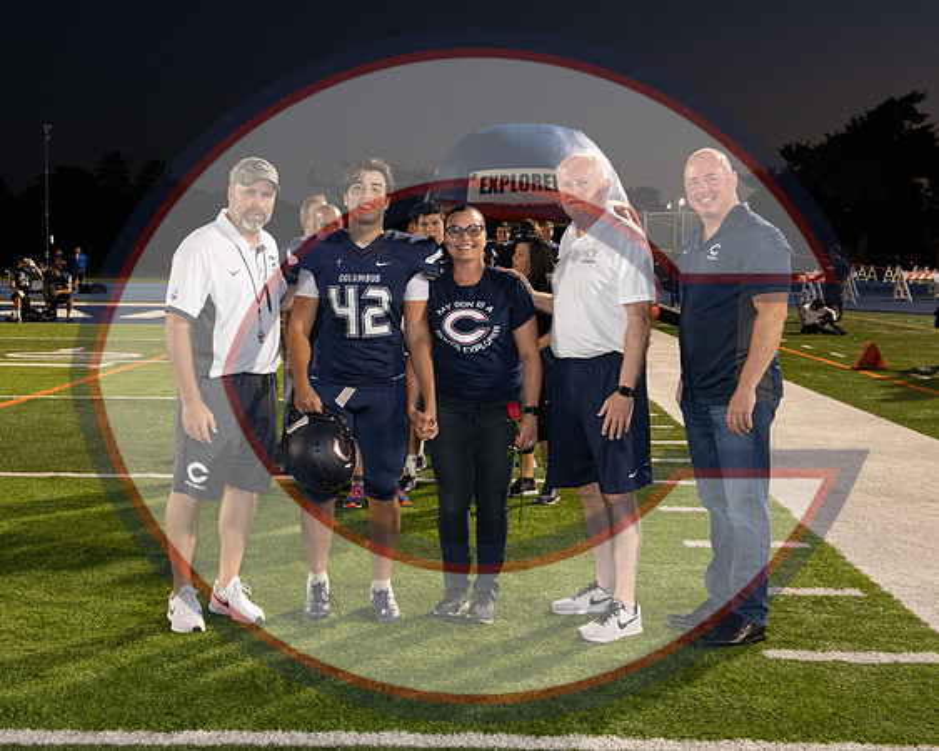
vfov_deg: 31.9
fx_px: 1314
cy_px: 376
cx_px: 449
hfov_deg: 39.3
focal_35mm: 47
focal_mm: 42
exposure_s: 1/60
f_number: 7.1
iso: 1400
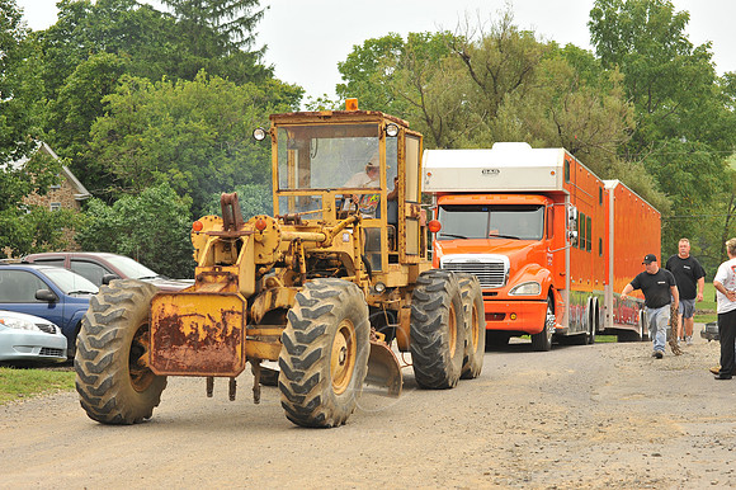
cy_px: 245
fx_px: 1635
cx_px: 368
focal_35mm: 80
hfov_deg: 25.4
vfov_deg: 17.0
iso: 400
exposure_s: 1/200
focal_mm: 80
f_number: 7.1
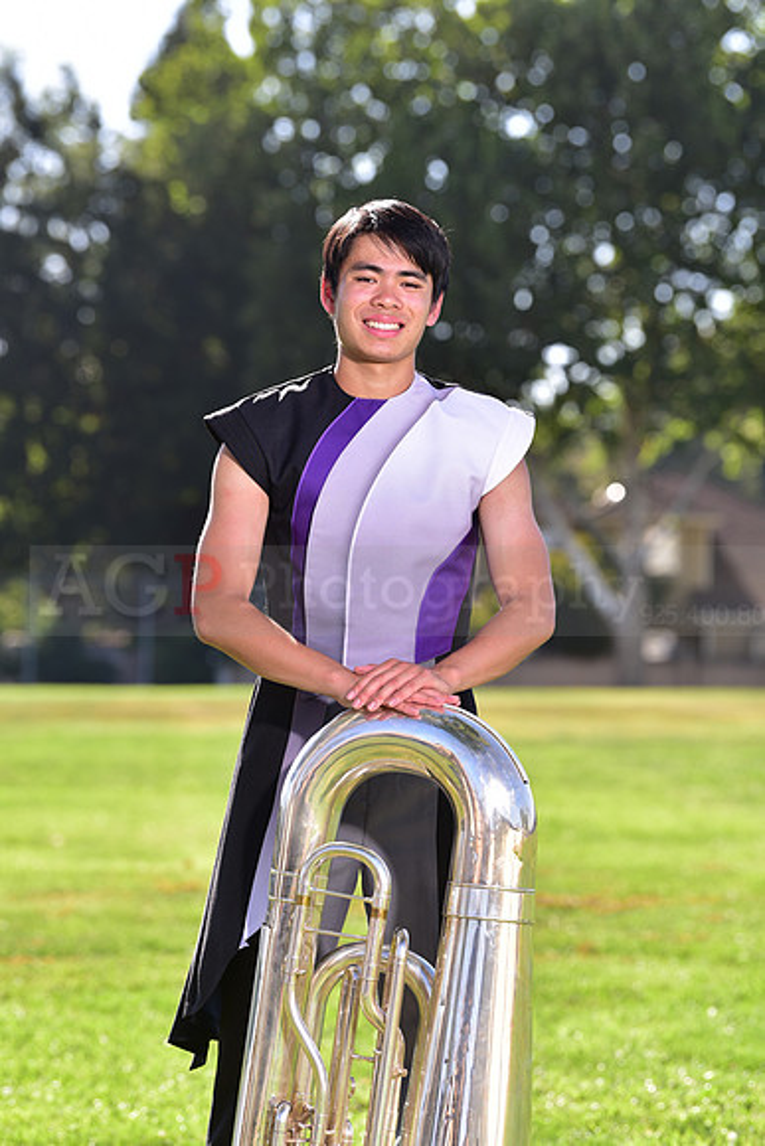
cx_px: 382
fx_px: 4778
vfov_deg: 13.7
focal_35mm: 150
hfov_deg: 9.2
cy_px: 573
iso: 100
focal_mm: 150
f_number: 5
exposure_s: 1/250
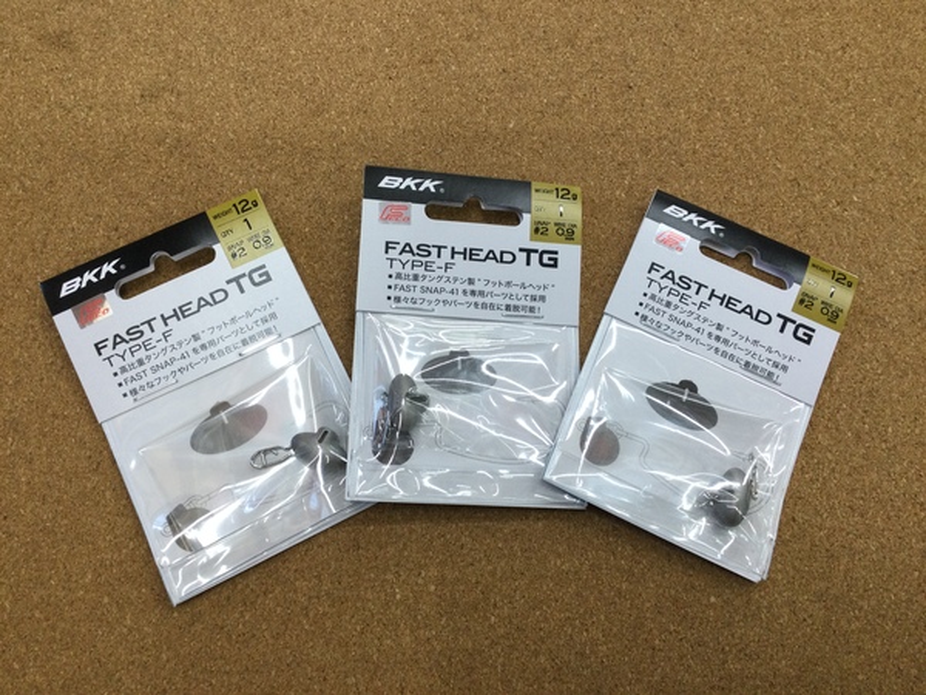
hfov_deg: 58.4
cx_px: 463
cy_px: 348
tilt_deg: -75.1
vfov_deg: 45.4
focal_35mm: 31
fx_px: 829
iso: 32
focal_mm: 3.3
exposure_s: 1/40
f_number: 2.4
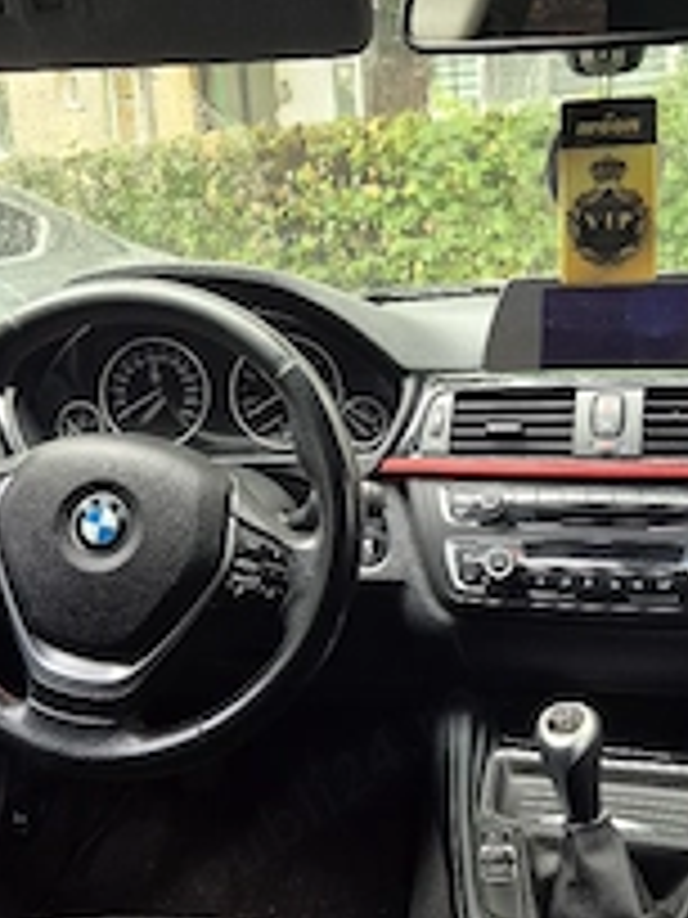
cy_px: 495
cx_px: 423
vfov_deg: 42.0
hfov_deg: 32.1
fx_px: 1193
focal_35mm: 45
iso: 320
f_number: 1.8
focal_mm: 5.4
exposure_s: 1/100
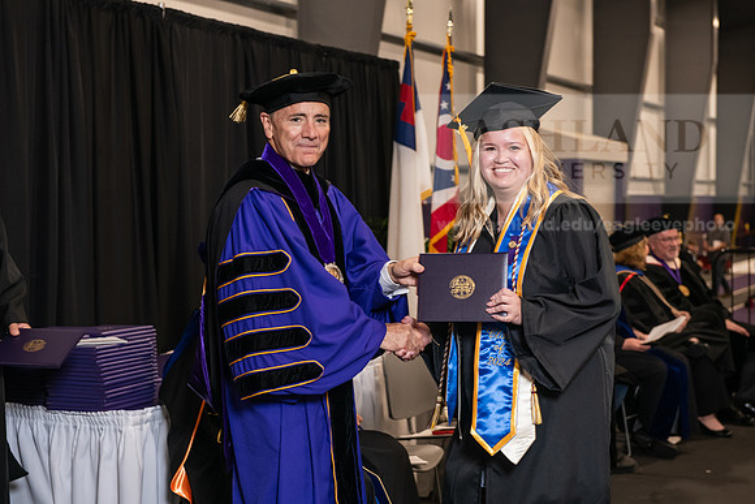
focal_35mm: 66
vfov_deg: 20.6
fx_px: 1384
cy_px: 252
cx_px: 378
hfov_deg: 30.5
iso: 1600
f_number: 5
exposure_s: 1/125
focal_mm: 66
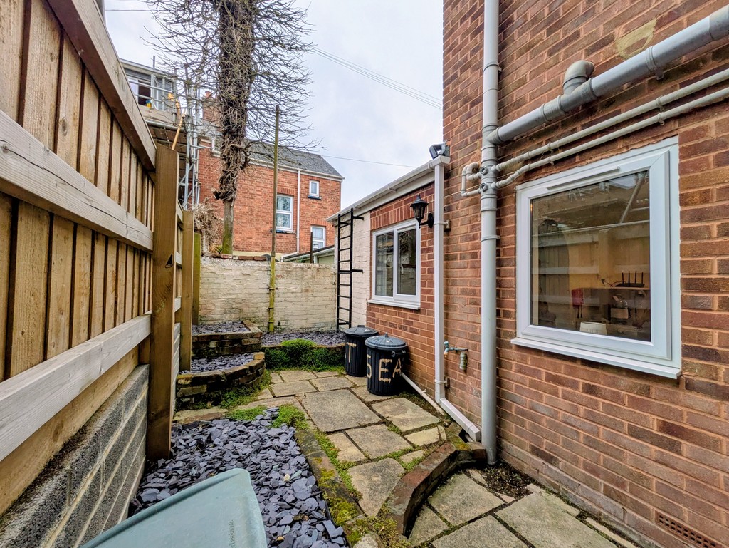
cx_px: 364
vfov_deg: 85.7
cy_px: 274
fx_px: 295
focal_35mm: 14
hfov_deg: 102.0
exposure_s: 1/830
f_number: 2.2
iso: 50
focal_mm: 1.83
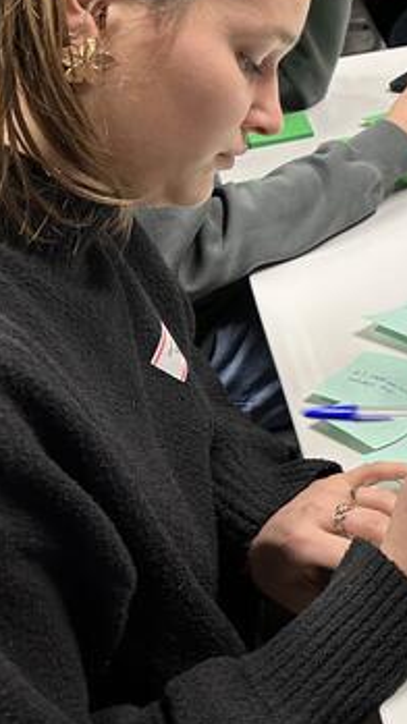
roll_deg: +3.2
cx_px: 732
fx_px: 1114
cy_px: 172
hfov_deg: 17.0
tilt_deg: -25.9
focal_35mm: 58
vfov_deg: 35.2
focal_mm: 6.86
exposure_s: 1/100
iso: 200
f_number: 1.78
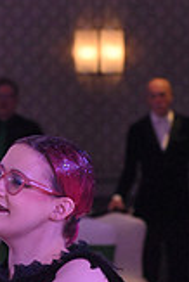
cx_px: -15
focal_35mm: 481
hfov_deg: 2.9
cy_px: 472
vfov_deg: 4.2
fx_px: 3780
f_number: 9
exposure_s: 1/320
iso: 5000
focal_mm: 135
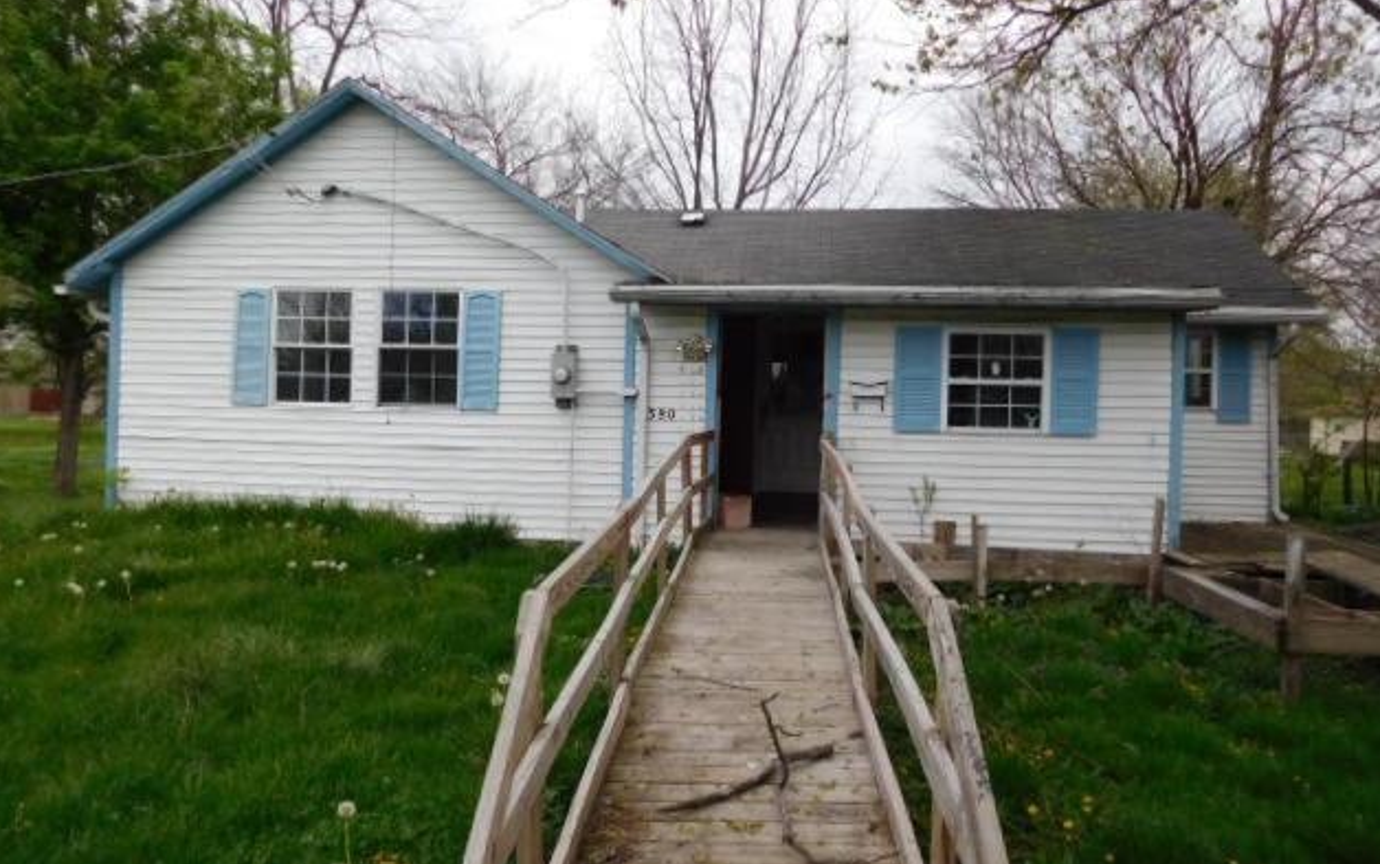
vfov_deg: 46.0
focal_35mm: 27
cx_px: 694
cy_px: 407
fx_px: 1016
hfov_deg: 68.4
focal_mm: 4.5
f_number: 3.4
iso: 125
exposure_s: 1/400
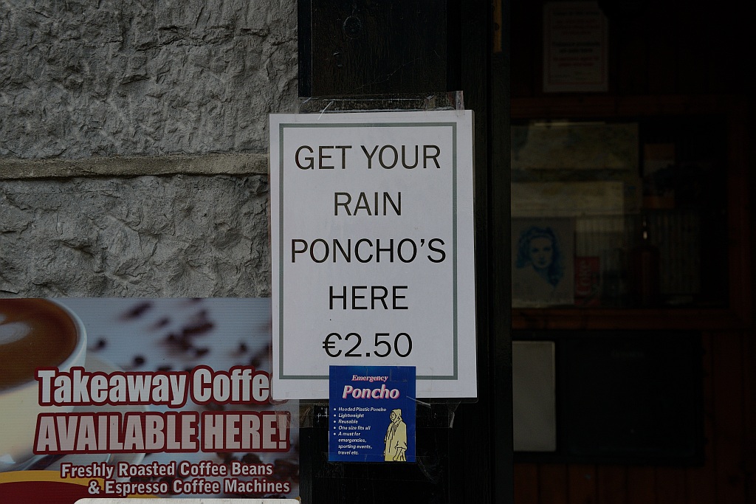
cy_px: 252
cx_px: 378
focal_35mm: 42
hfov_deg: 46.4
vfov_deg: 31.9
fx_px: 882
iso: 800
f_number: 8
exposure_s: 1/125
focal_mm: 42
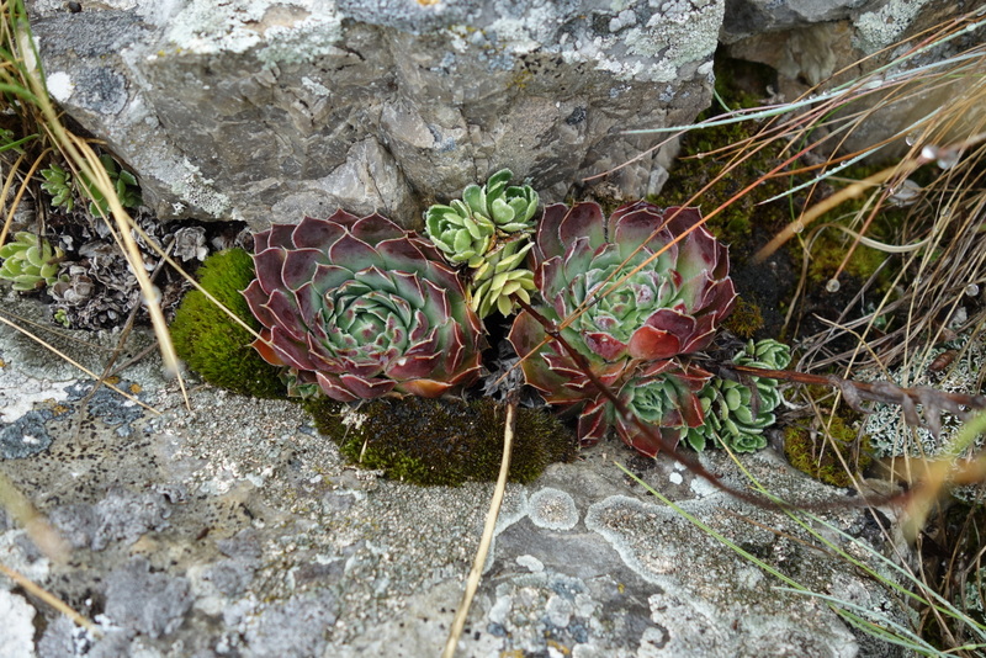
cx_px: 493
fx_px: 767
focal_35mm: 28
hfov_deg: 65.5
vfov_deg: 46.4
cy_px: 329
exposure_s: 1/100
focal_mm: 10.4
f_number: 3.2
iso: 125
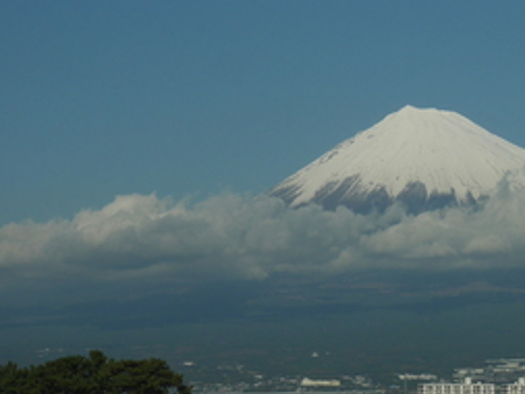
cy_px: 358
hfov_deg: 12.9
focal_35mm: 152
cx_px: 430
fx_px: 2306
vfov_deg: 9.7
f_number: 10
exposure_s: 1/400
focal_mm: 32
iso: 200
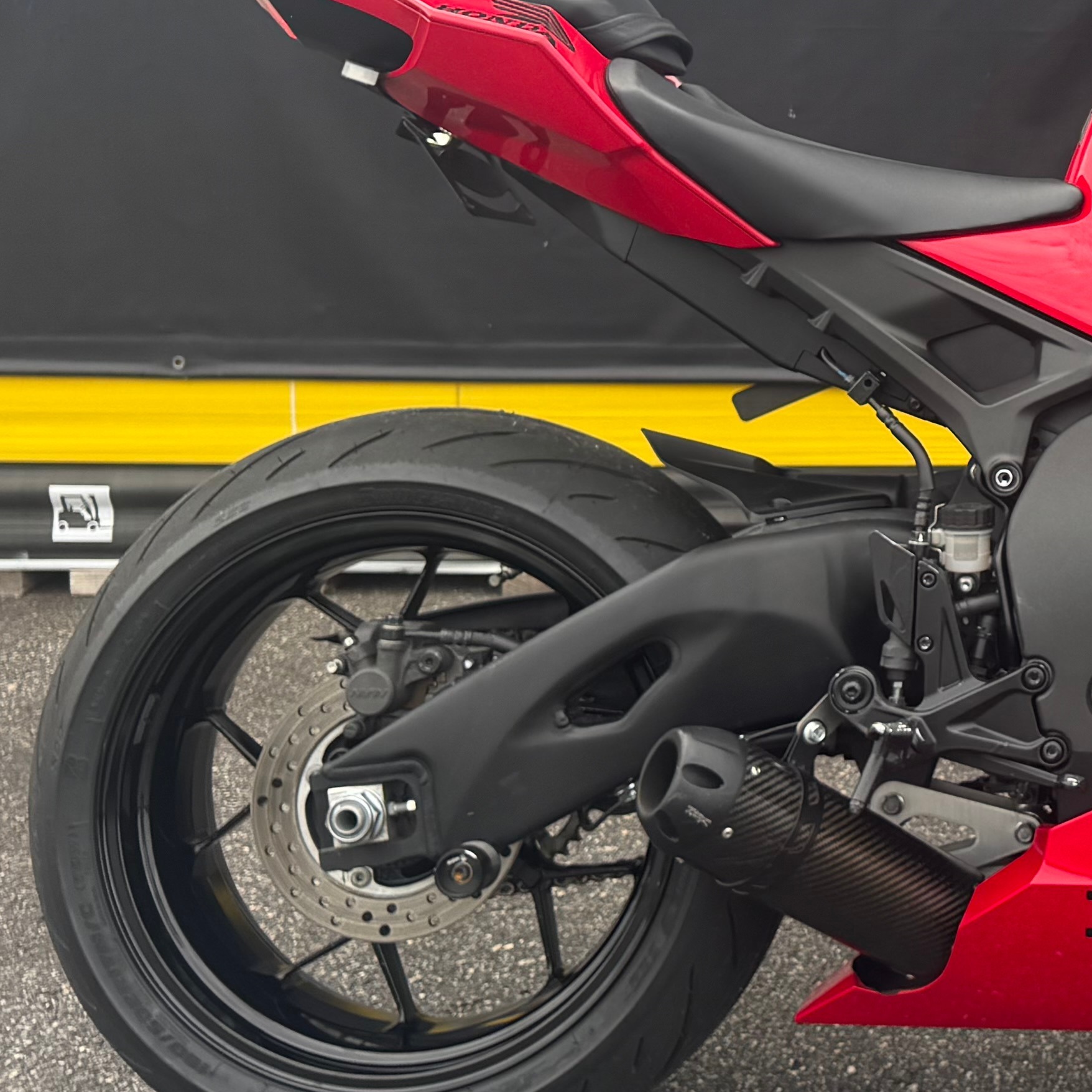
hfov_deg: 22.2
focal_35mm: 69
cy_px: 177
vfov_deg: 24.5
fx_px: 2463
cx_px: 1453
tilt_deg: -6.0
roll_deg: -1.5
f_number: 1.78
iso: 80
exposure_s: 1/604
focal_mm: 6.76
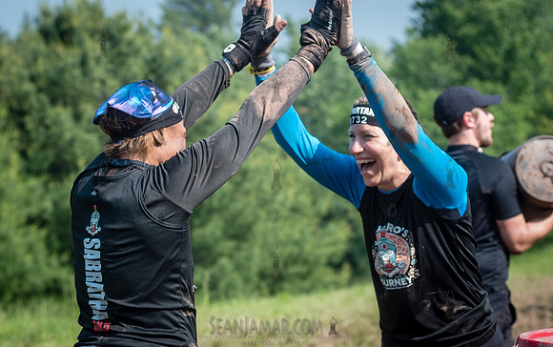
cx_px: 243
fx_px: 1447
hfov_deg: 21.6
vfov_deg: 13.7
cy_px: 217
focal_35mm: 96
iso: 250
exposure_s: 1/640
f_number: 4.5
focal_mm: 80
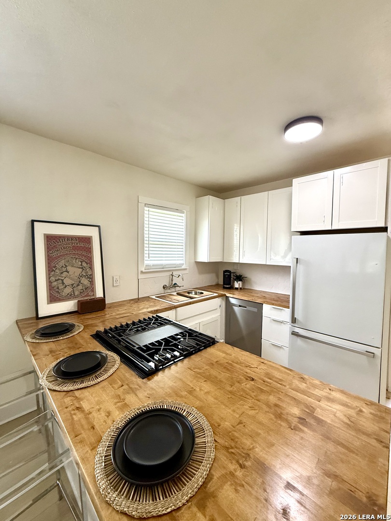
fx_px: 211
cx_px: 196
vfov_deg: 102.1
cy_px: 260
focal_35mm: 14
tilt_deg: -2.3
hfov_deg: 85.7
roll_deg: -1.2
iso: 200
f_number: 2.2
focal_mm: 2.22
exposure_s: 1/99
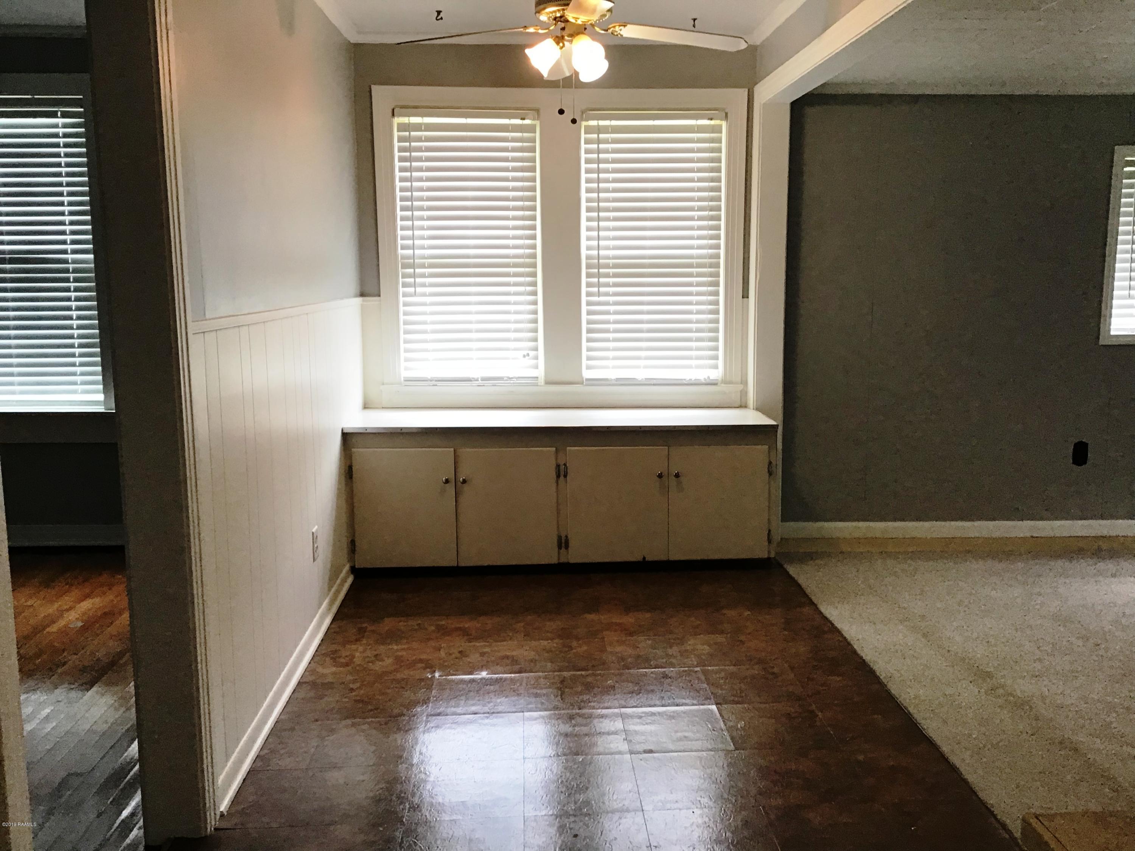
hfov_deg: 58.4
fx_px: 1016
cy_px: 426
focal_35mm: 31
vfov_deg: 45.4
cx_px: 568
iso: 32
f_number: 2.4
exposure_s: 1/30
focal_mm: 3.3
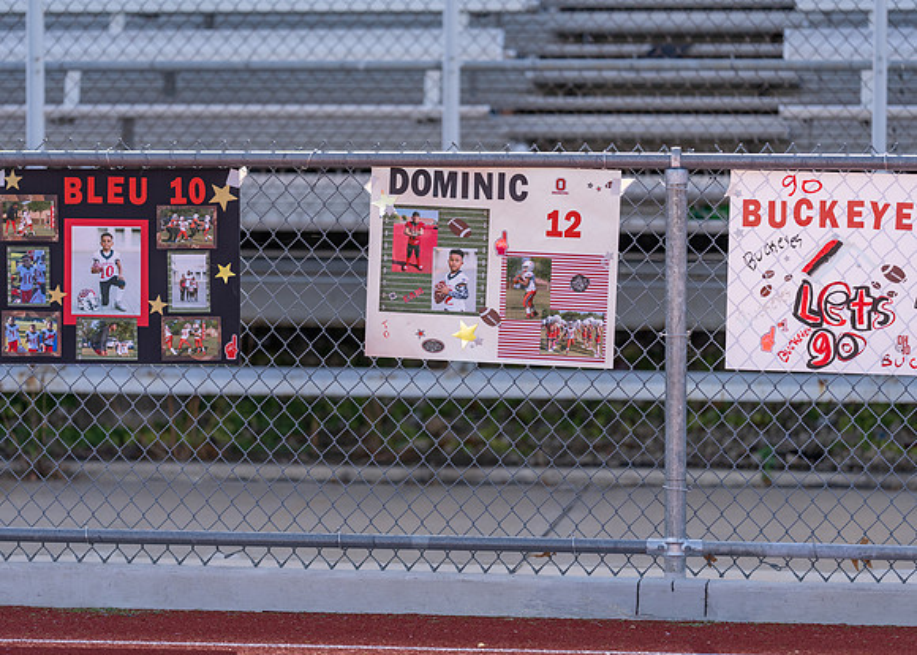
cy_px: 328
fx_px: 3683
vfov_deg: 10.2
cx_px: 458
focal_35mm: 141
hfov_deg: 14.2
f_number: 1.8
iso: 100
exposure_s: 1/2500
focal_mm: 135
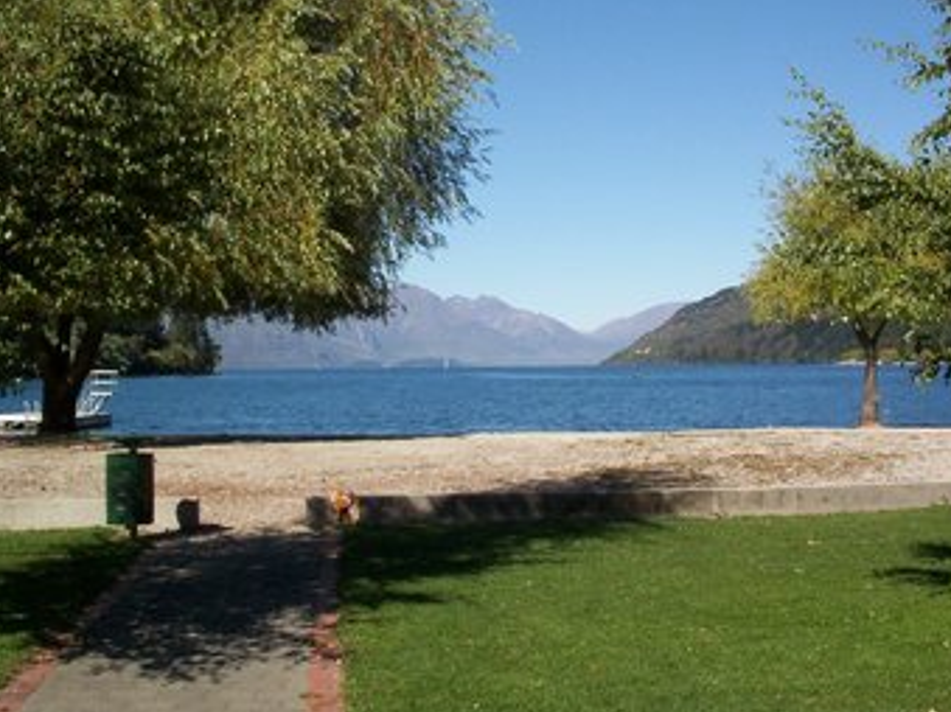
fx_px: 1263
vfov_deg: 31.5
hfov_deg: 41.2
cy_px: 306
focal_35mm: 46
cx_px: 494
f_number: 8
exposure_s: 1/304
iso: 100
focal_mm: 6
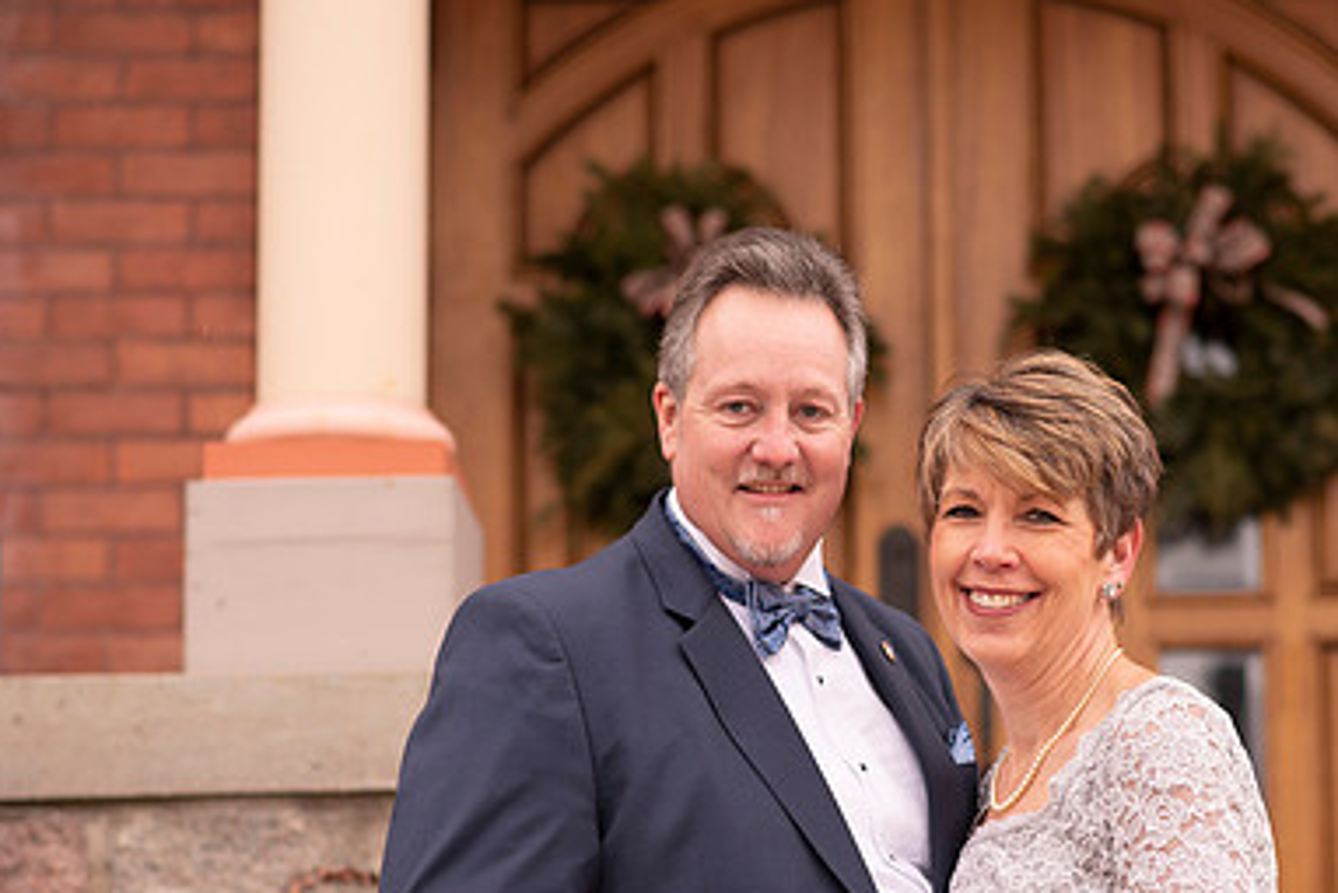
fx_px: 4796
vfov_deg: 10.6
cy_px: 667
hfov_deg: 15.9
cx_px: 879
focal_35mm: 129
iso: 100
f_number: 2.5
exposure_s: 1/125
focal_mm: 85
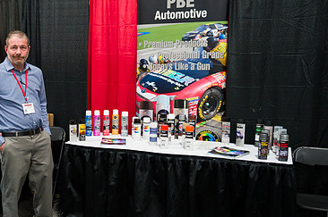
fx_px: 419
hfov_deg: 41.2
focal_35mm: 46
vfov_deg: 29.2
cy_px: 114
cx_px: 73
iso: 3200
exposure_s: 1/250
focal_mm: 29
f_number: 3.2
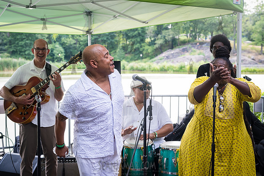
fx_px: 385
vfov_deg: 25.7
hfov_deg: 37.8
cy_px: 88
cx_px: 130
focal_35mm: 53
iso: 640
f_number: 4
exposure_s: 1/400
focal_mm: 51
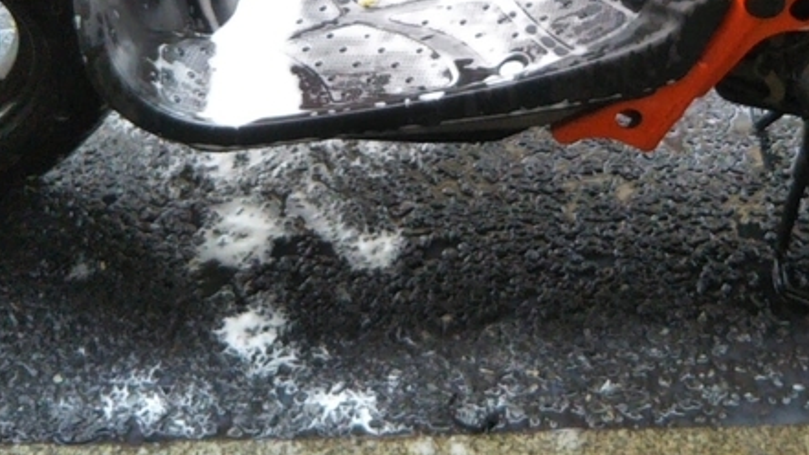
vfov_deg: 12.9
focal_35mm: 89
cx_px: 578
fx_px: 1909
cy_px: -233
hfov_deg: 23.7
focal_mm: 4
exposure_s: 1/93
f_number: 2.2
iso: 85
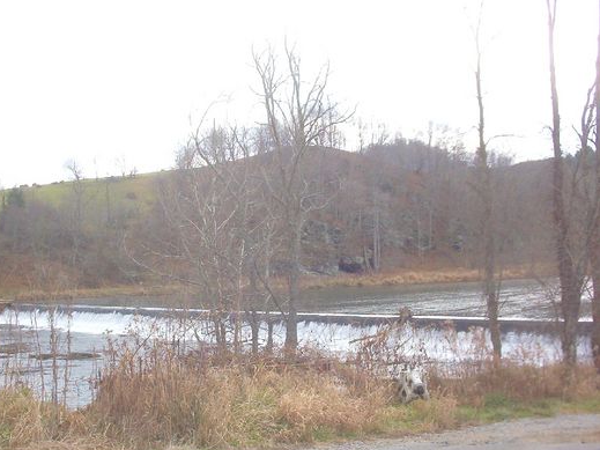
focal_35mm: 40
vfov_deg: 35.9
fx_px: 693
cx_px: 294
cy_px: 228
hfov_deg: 46.8
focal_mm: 6
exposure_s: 1/276
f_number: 4.5
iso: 100
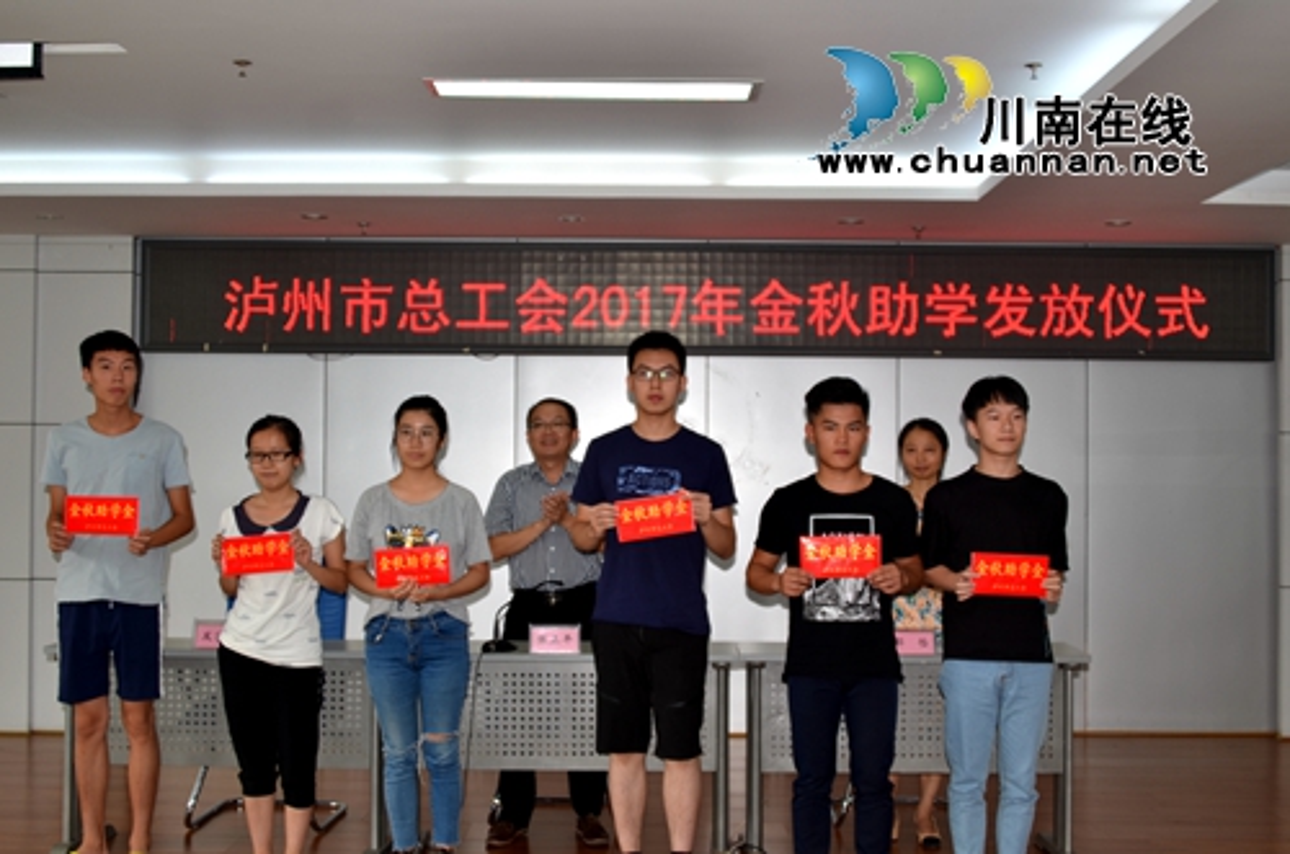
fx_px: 1502
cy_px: 427
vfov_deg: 31.7
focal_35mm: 42
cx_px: 645
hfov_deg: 46.5
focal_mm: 28
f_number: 3.5
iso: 100
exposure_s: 1/60
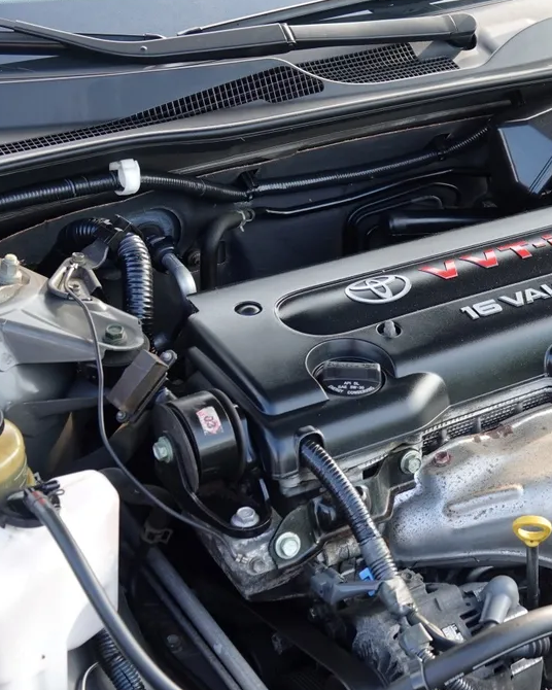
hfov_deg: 23.3
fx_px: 1287
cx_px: 545
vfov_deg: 30.0
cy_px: 373
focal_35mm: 63
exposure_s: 1/50
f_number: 3.2
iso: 100
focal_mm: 13.7
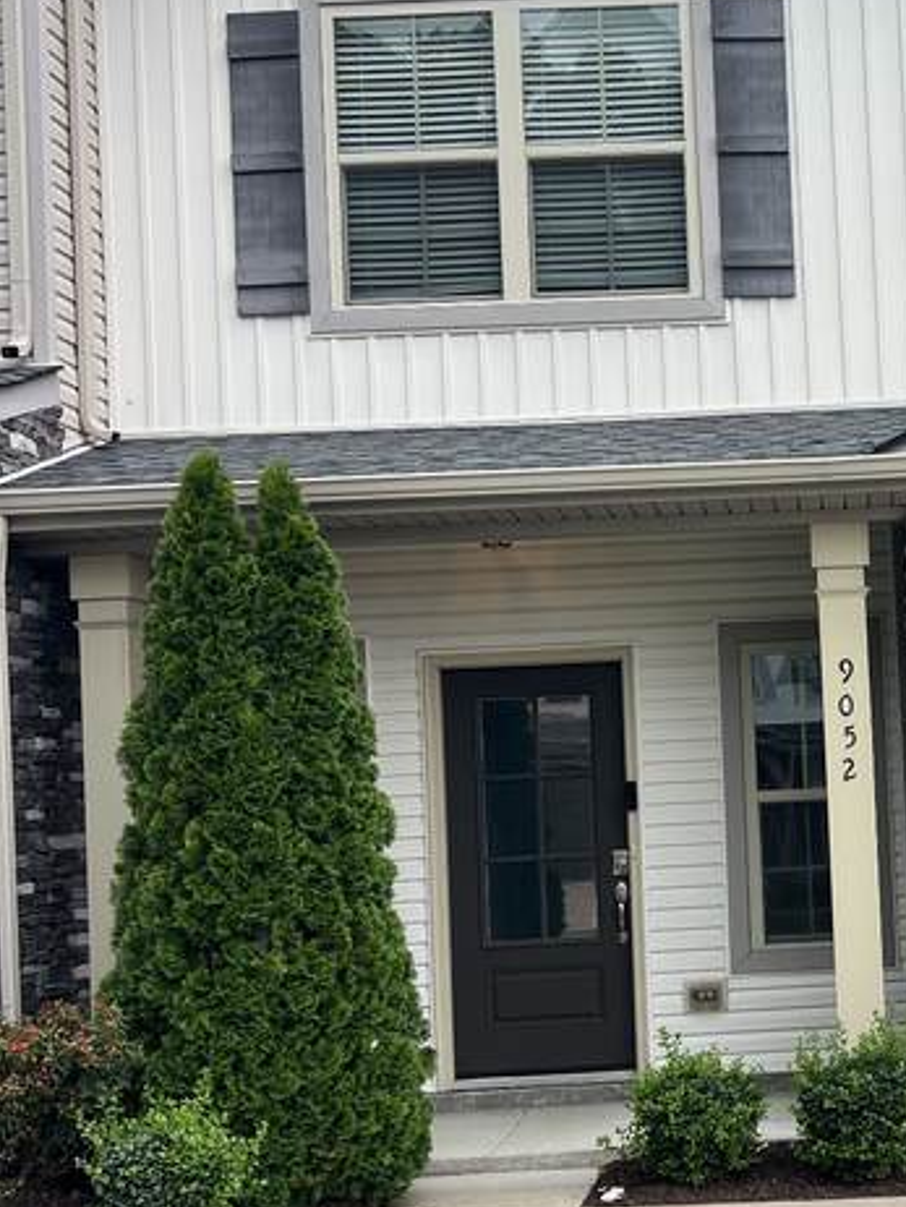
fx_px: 1883
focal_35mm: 54
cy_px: 718
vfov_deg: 35.4
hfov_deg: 25.8
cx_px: 896
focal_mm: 5.7
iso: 50
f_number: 1.5
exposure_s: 1/1344
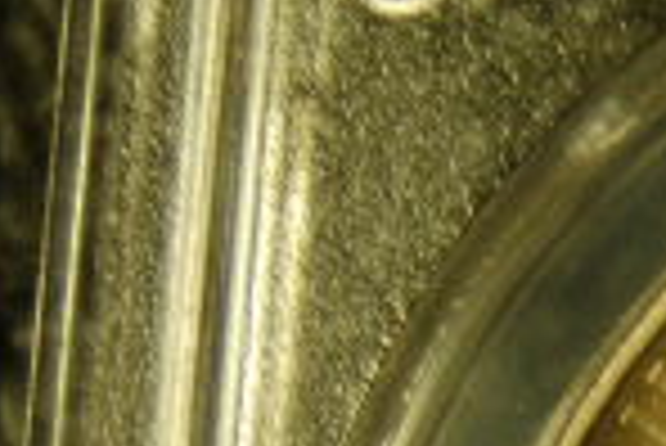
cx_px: 1256
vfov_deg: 4.3
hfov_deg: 6.4
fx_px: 5852
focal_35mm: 316
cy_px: 705
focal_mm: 52
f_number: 5.6
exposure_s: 1/13
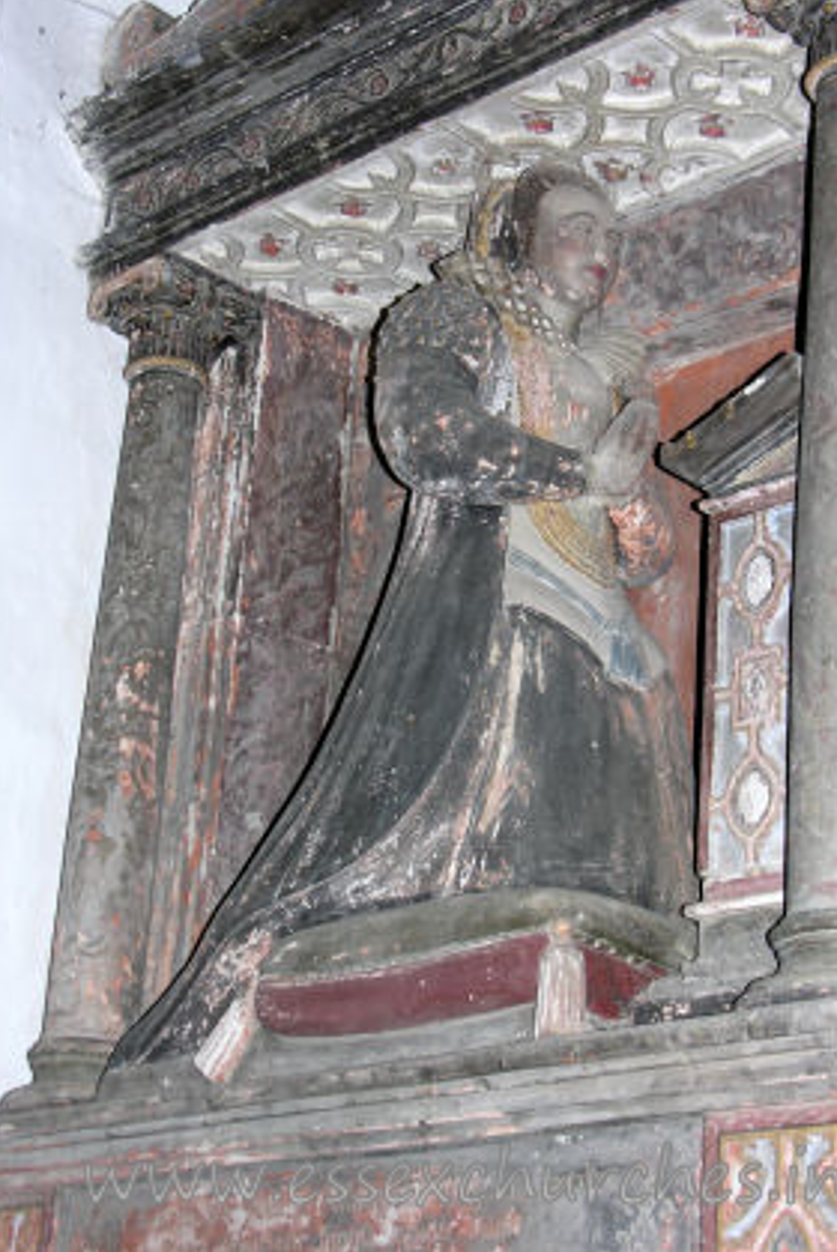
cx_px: 453
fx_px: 2541
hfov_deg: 18.7
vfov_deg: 27.7
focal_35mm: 73
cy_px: 568
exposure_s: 1/60.1
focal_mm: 16.4
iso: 92
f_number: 3.2
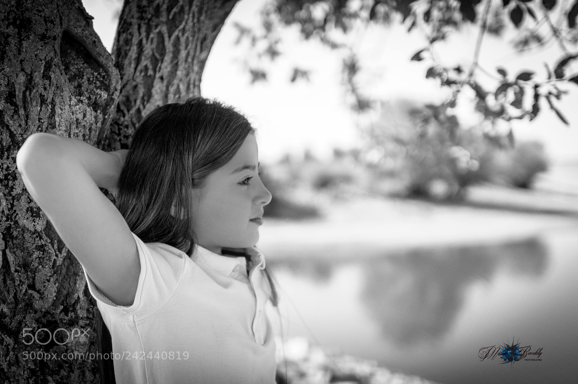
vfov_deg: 29.8
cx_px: 289
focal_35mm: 45
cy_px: 192
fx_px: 722
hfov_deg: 43.6
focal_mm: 30
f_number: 1.4
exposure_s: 1/8000
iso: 200
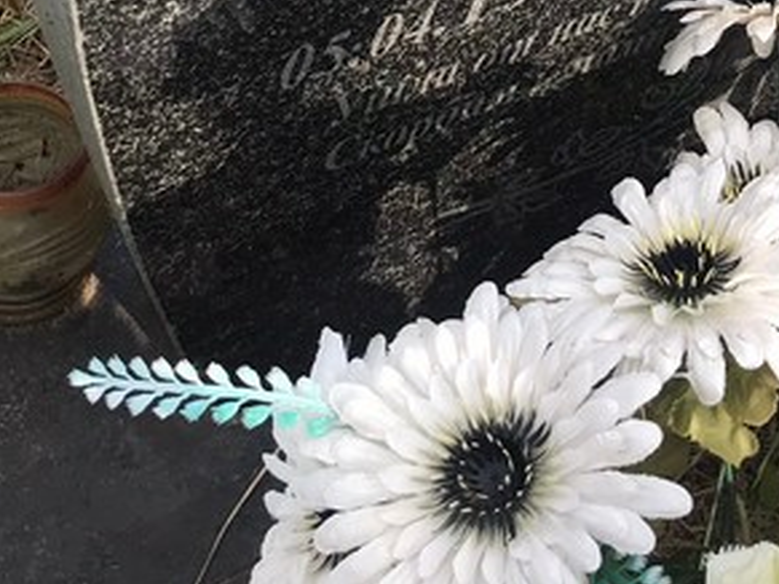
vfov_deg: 17.7
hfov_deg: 25.0
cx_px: 597
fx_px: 1732
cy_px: -209
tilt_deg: -37.9
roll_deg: -12.1
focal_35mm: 77
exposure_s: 1/791
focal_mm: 3.99
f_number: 1.8
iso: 20
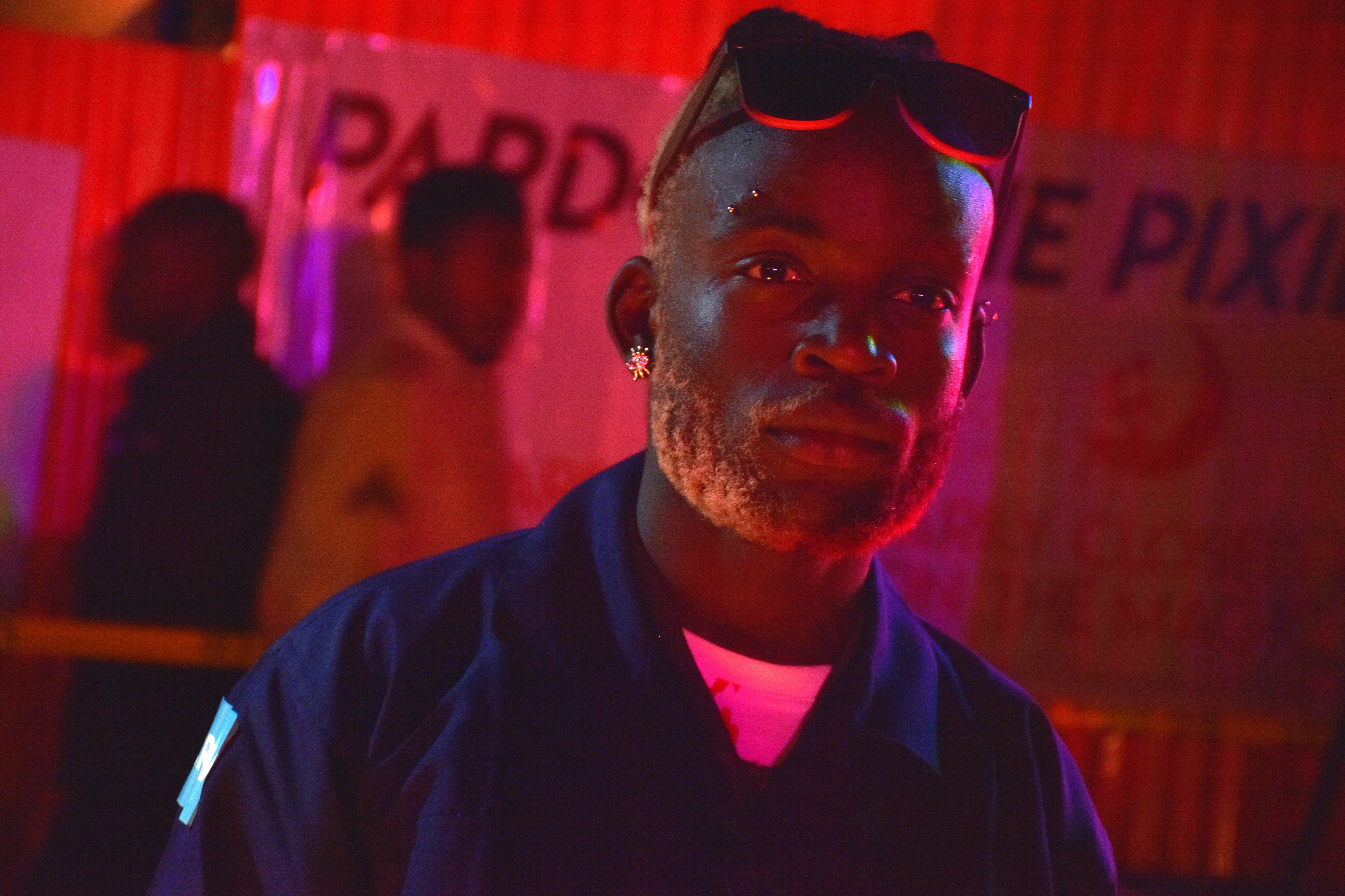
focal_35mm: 99
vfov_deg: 13.8
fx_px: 3698
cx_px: 672
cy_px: 448
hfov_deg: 20.6
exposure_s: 1/30
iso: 400
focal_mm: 66
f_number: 5
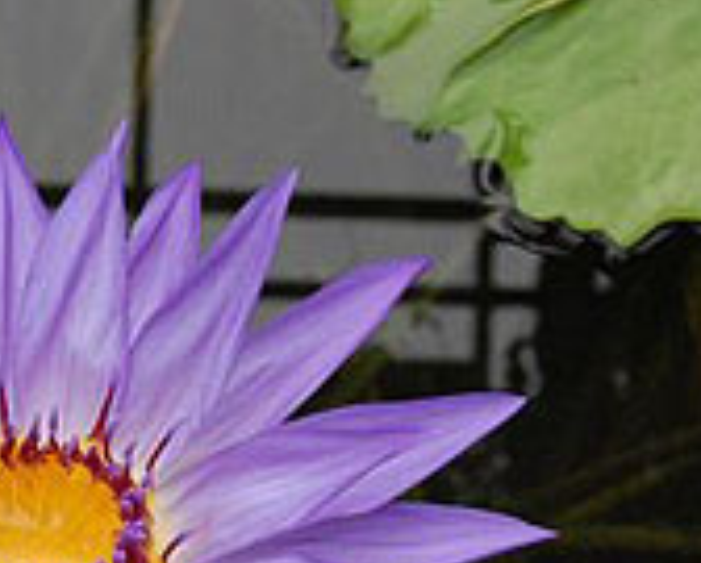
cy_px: 546
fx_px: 2972
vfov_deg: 10.7
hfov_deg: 13.3
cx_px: 25
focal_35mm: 143
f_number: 9
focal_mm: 38
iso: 1600
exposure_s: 1/320
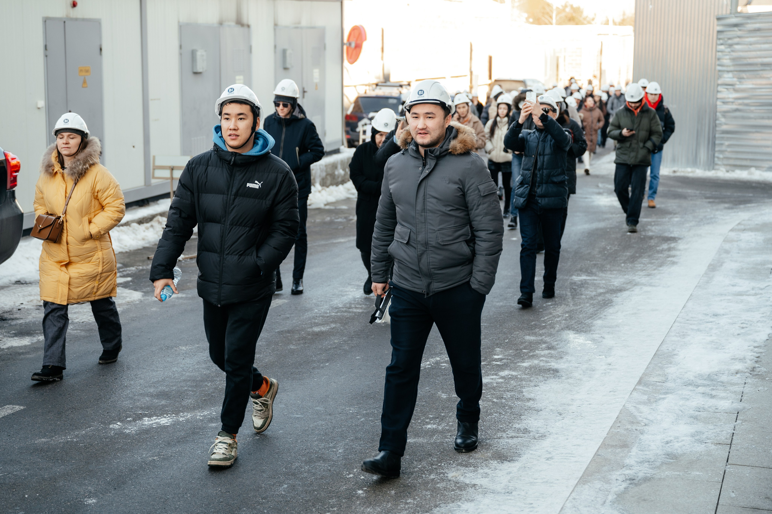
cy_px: 237
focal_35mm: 59
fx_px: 1269
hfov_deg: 33.8
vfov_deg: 22.9
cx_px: 357
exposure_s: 1/200
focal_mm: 55
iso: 100
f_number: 3.2
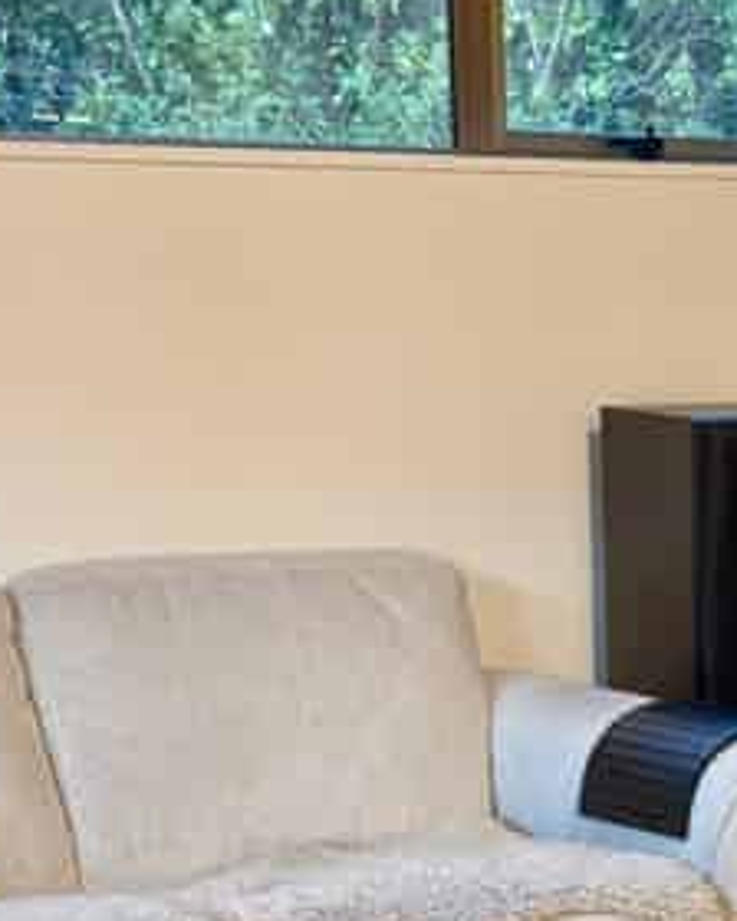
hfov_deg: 13.5
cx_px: 984
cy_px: 775
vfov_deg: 17.3
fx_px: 2999
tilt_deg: -9.9
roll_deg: +0.4
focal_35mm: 110
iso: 160
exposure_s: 1/50
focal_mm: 6.76
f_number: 1.78
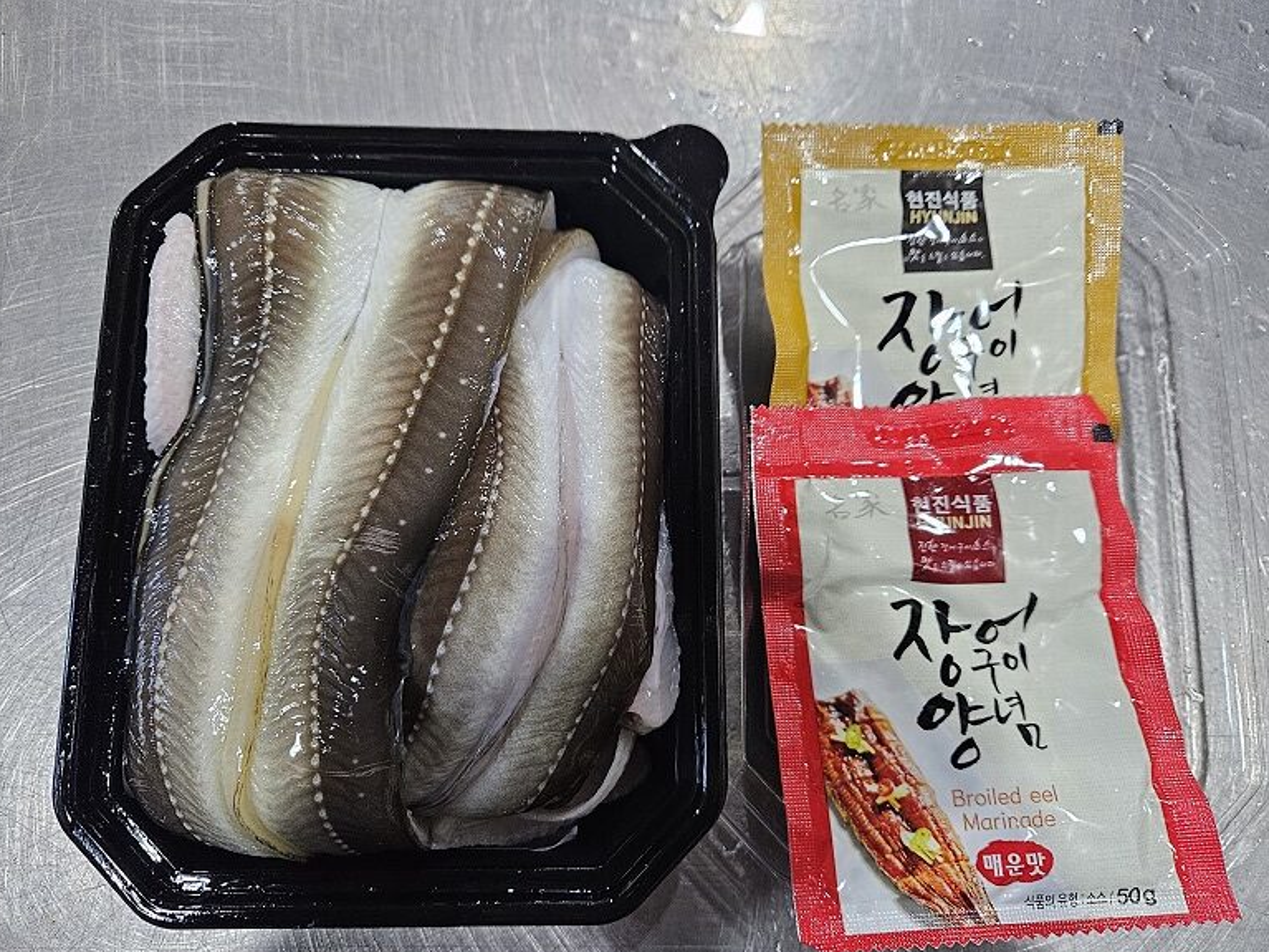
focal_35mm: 24
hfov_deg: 71.6
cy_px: 493
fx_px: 880
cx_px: 612
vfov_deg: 56.8
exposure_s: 1/120
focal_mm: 5.4
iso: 640
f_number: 1.8
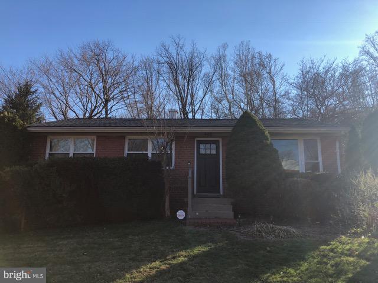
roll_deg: +0.2
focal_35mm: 28
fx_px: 306
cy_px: 142
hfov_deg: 63.4
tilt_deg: +10.2
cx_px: 189
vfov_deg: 49.7
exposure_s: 1/1200
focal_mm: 3.99
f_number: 1.8
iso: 20
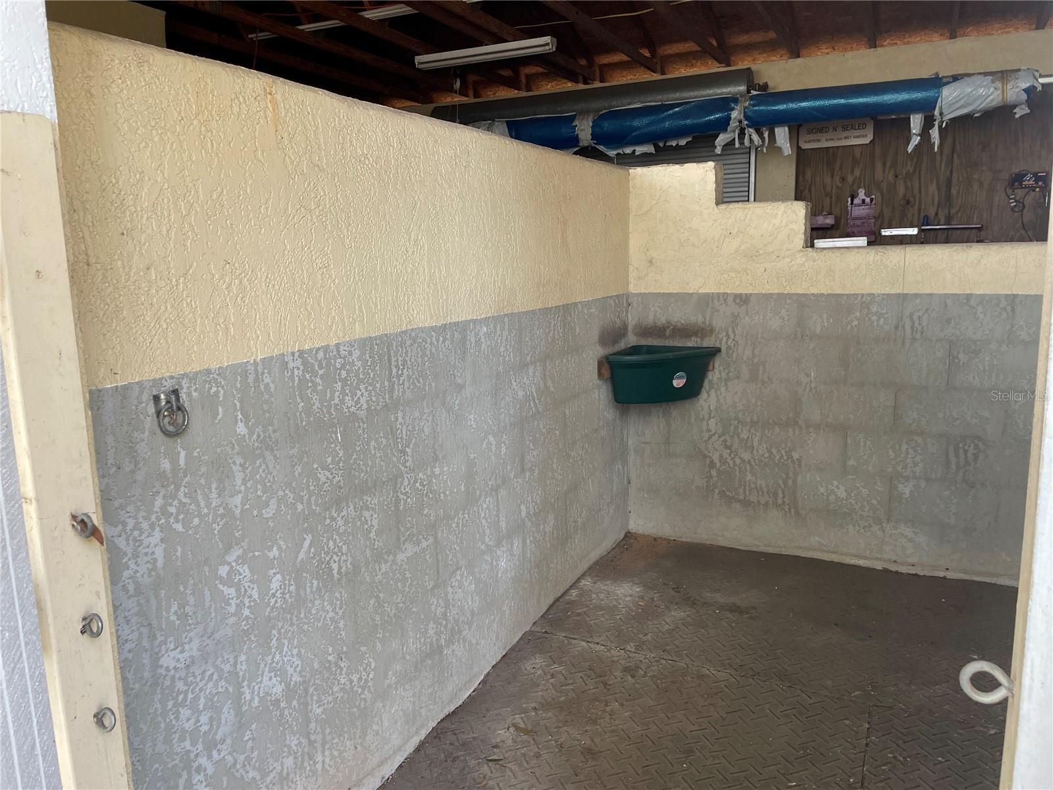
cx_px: 526
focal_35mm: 26
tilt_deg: -9.5
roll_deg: +1.7
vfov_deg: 53.1
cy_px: 395
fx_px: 791
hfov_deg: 67.3
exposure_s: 1/121
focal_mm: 4.2
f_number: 1.6
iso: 125
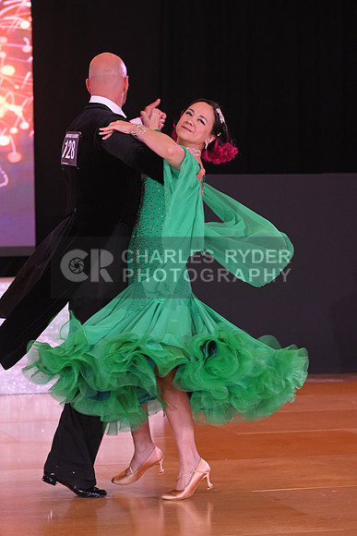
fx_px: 1858
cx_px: 178
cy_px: 268
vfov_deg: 16.4
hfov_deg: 11.0
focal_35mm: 125
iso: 2500
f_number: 6.3
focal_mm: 125
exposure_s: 1/200
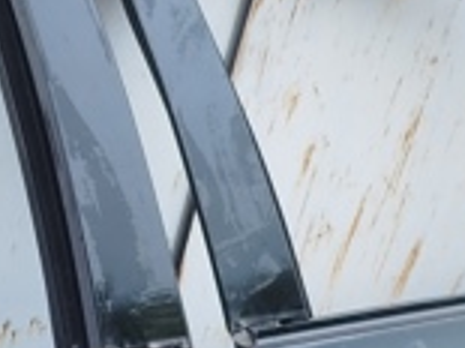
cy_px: 537
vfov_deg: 13.9
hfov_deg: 16.3
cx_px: -402
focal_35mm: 99
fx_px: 1329
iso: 200
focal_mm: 5.31
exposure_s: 1/33
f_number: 1.7
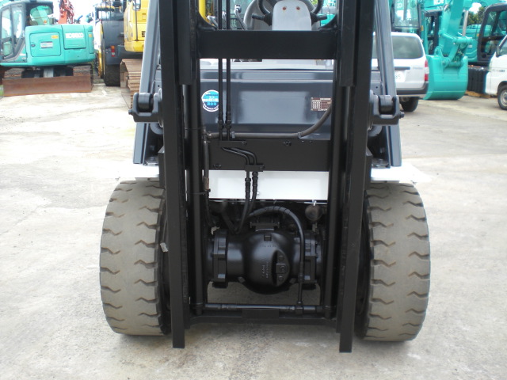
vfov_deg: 37.7
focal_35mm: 38
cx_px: 254
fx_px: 557
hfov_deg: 49.0
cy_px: 190
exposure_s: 1/160
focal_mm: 6.3
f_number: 3.1
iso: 64
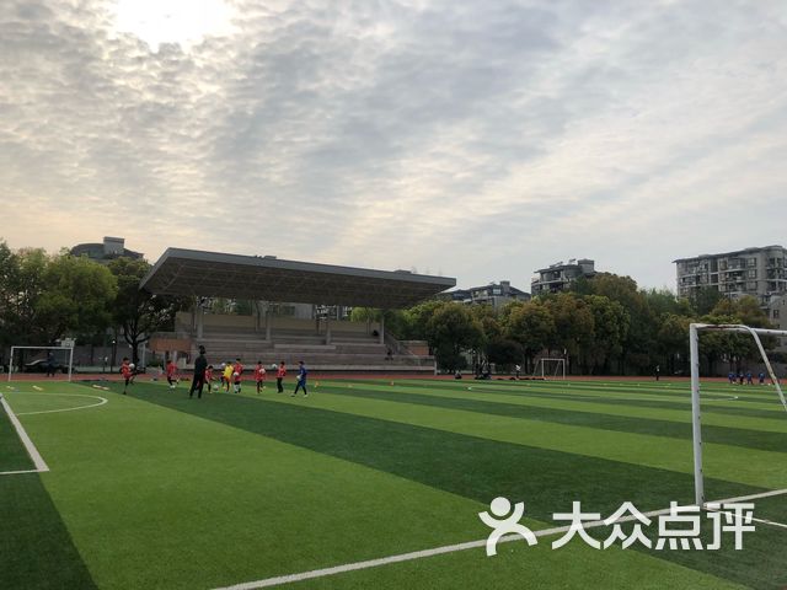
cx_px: 394
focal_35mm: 28
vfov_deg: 49.7
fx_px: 637
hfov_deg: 63.4
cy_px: 295
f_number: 1.8
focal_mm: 4
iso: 25
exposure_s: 1/3003
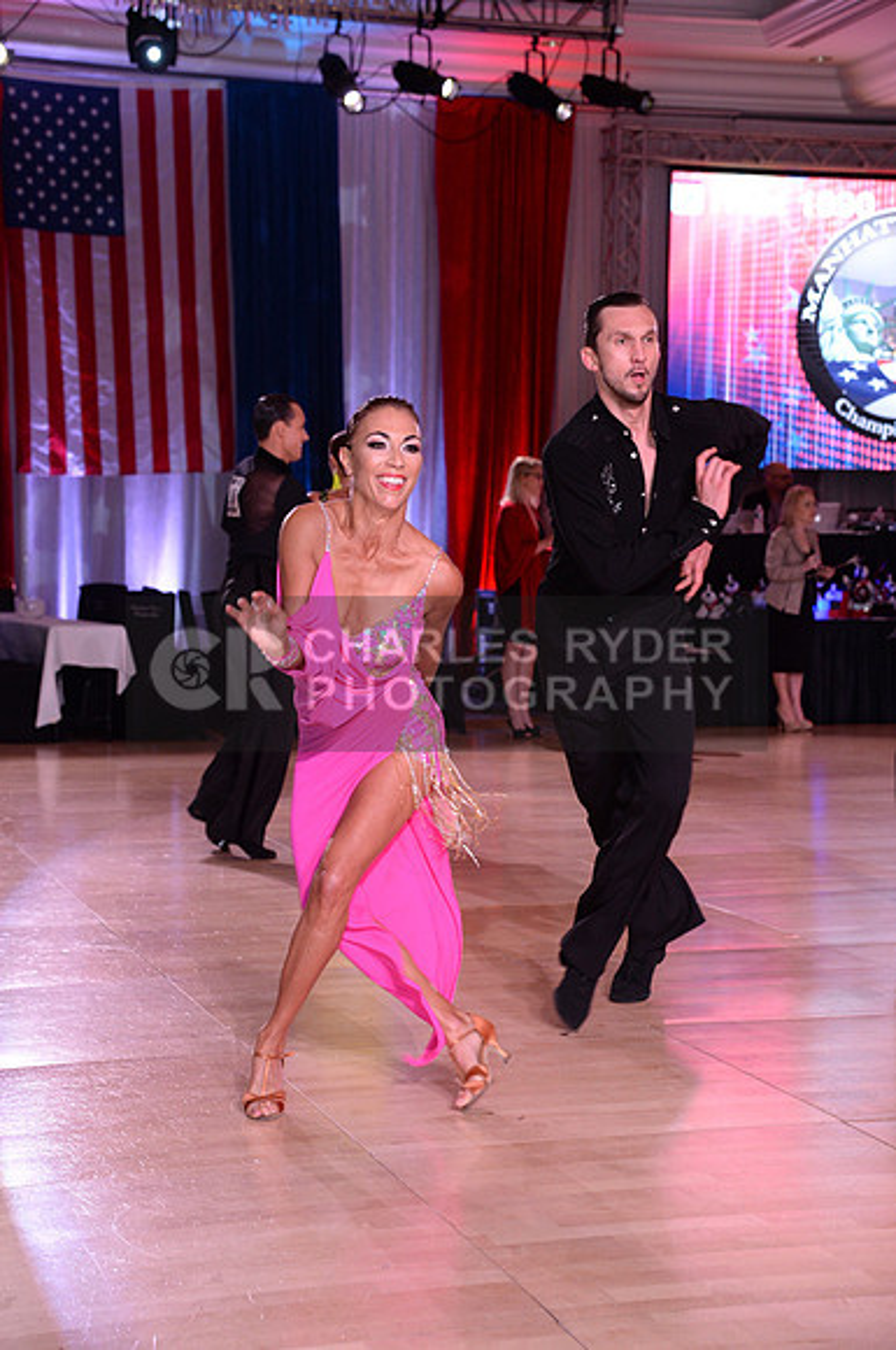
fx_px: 2621
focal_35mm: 70
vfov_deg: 28.9
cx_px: 448
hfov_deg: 19.4
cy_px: 675
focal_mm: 70
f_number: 5.6
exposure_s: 1/250
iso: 2000
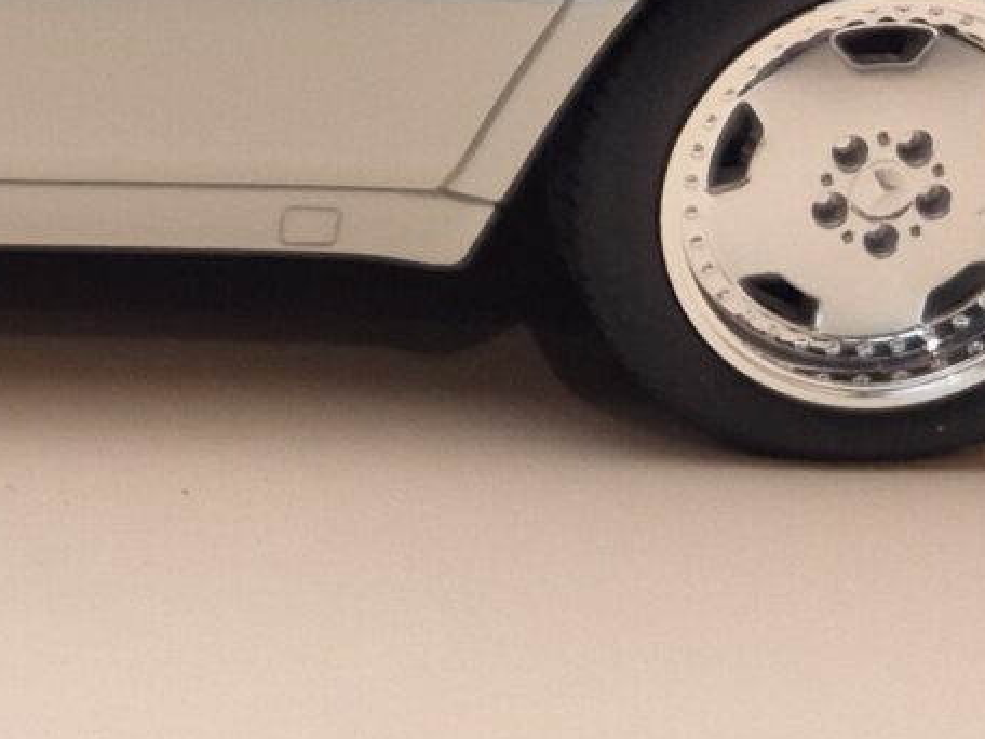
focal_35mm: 129
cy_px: -739
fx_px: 3671
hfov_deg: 14.3
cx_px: -510
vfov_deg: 10.5
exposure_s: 1/180
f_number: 1.8
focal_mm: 5.4
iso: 125
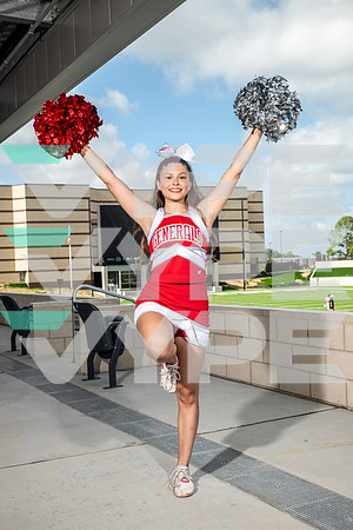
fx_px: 677
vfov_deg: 42.7
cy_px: 265
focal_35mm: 46
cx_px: 176
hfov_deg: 29.2
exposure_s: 1/320
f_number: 7.1
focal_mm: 46
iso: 100
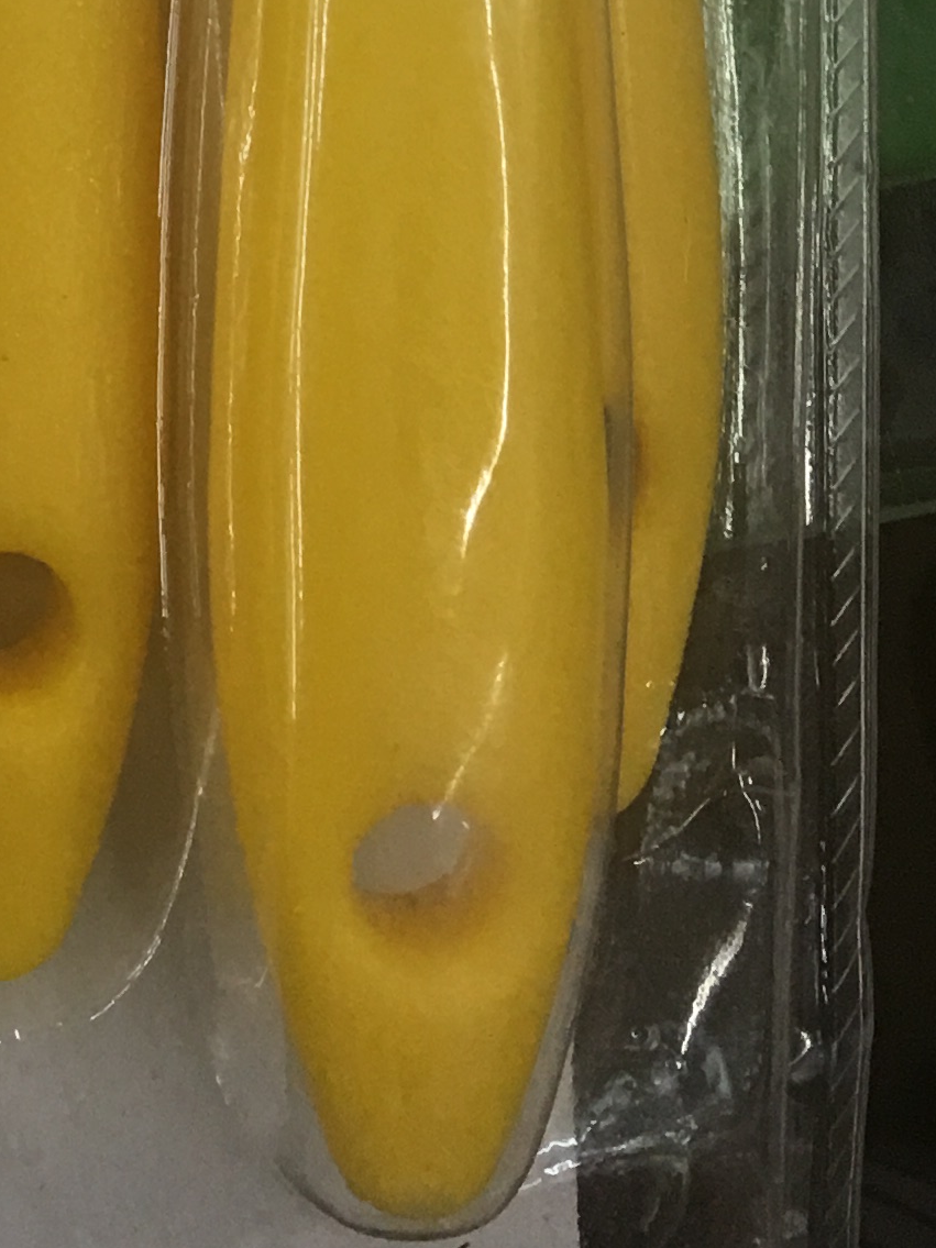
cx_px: -684
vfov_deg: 17.4
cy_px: -541
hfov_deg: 13.1
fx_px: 3714
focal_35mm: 103
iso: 40
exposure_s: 1/33
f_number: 2.2
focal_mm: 4.15
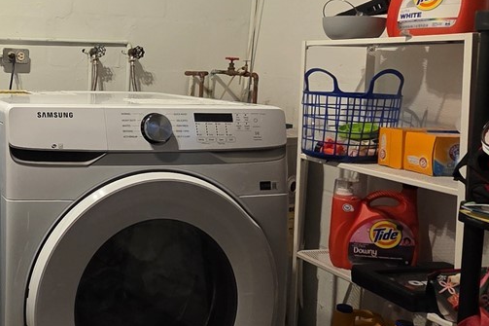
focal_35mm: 43
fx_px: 584
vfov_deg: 31.0
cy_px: 119
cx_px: -1
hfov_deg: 39.9
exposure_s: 1/100
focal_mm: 2.2
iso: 500
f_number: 1.9
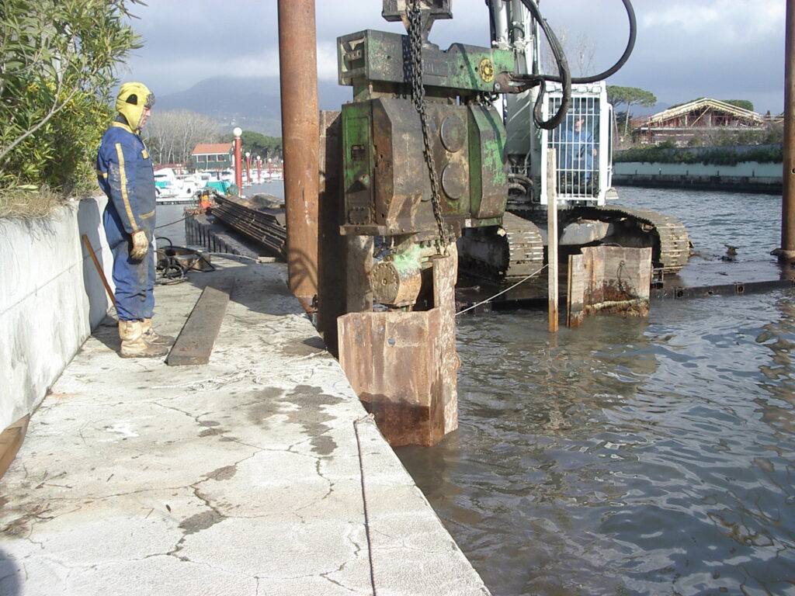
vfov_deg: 37.7
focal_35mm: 38
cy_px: 298
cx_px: 398
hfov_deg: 49.0
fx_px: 873
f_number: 4.8
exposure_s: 1/320
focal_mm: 5.8
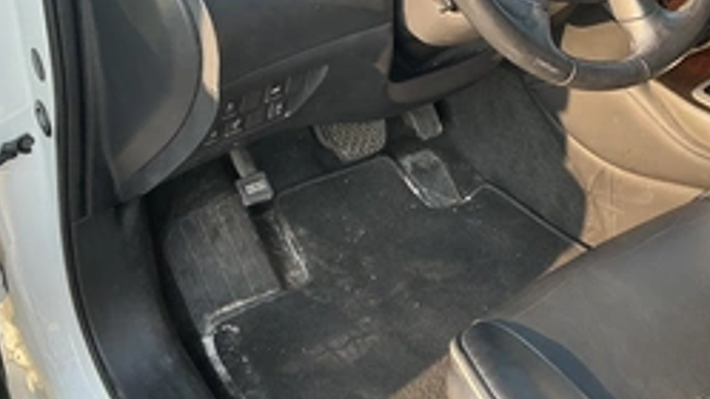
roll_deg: -3.8
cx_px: 513
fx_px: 922
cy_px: 97
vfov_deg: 24.1
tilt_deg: -29.6
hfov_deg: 41.1
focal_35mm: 49
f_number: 1.8
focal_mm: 3
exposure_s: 1/122
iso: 32
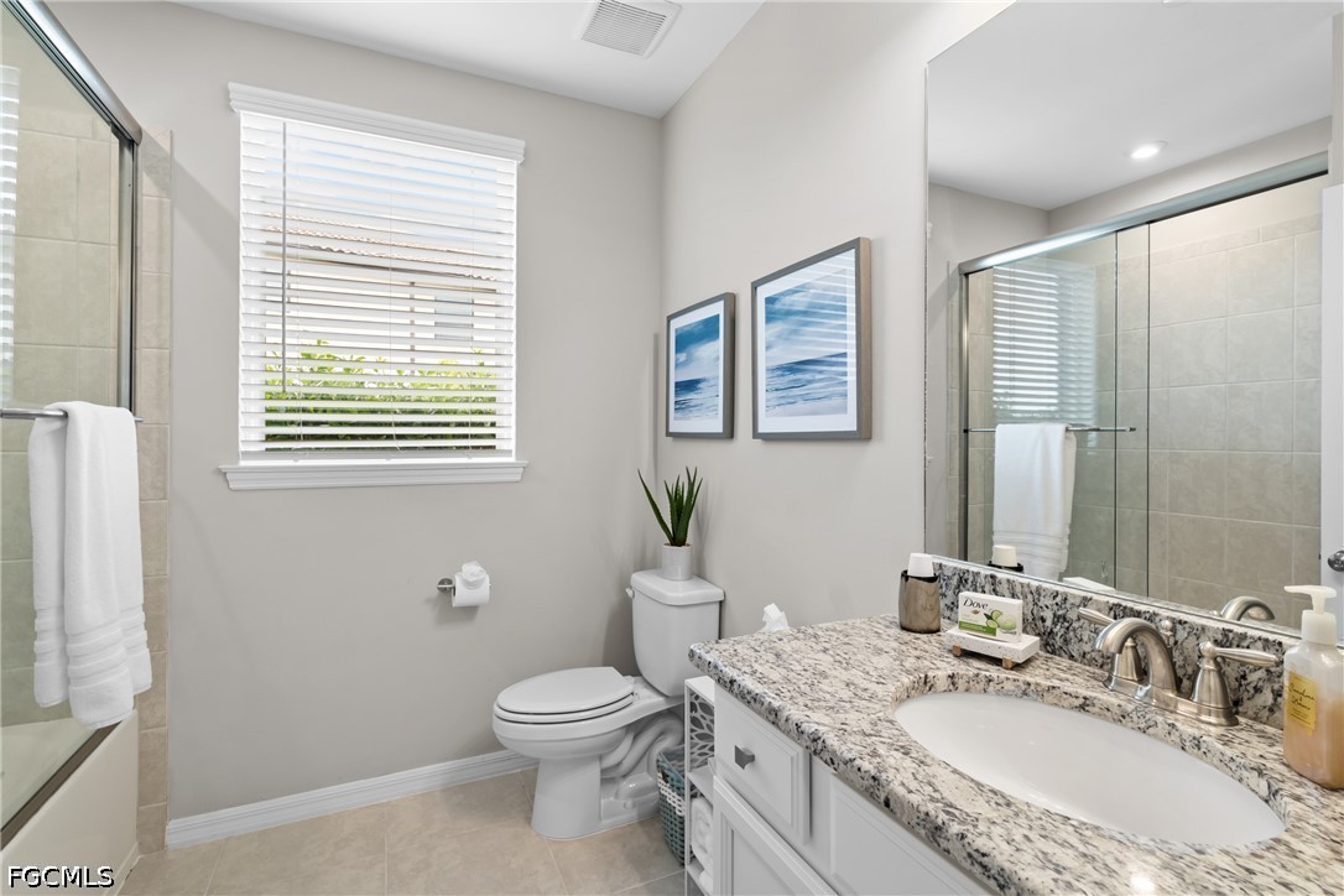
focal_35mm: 16
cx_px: 672
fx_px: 597
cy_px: 448
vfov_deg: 73.7
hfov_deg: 96.7
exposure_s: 1/5
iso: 640
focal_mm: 16
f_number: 9
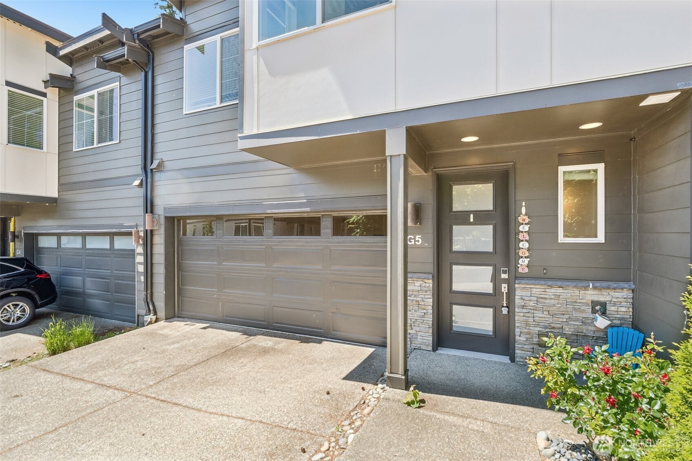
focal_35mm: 17
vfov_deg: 69.6
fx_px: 332
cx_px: 346
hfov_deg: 92.4
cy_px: 230
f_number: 9
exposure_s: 1/50
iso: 250
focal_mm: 11.5
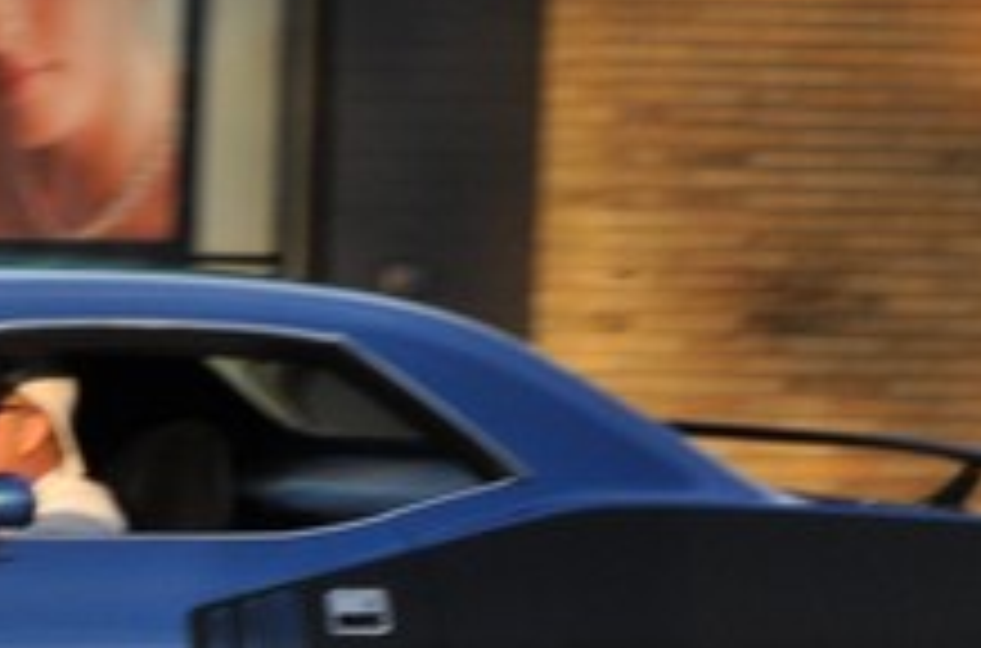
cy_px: 511
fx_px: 29970
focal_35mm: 1103
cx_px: -166
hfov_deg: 1.9
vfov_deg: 1.2
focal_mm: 200
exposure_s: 1/800
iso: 800
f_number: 5.6
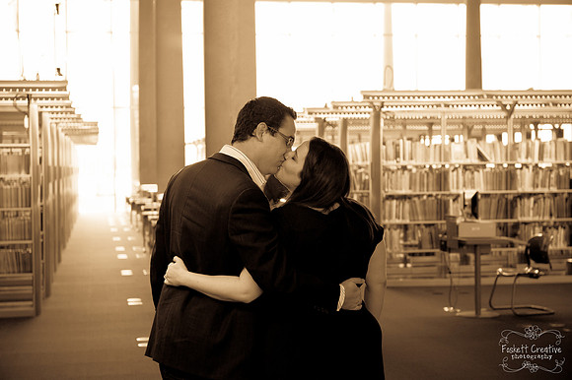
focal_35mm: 70
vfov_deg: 19.4
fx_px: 1112
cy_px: 190
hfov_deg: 28.9
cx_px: 286
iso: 1000
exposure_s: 1/125
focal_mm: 70
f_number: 5.6
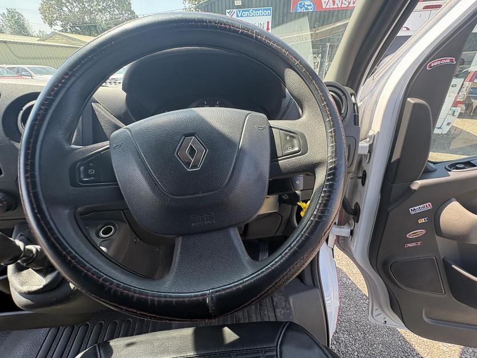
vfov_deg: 81.7
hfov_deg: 98.1
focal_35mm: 15
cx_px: 247
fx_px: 207
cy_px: 181
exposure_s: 1/140
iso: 64
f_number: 2.2
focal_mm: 2.22
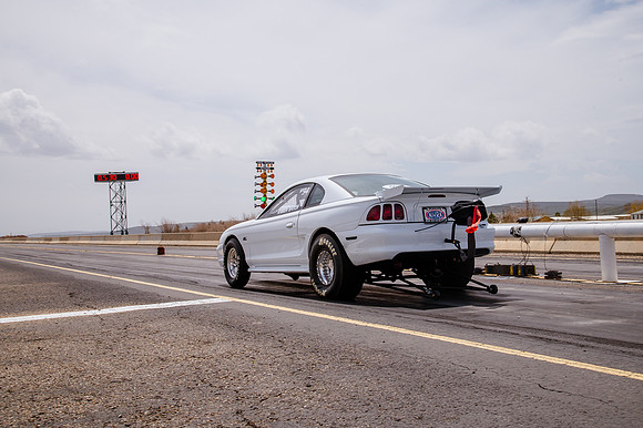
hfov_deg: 44.5
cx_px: 322
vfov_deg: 30.5
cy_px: 214
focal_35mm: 44
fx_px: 785
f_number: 14
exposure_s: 1/320
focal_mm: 44
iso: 200
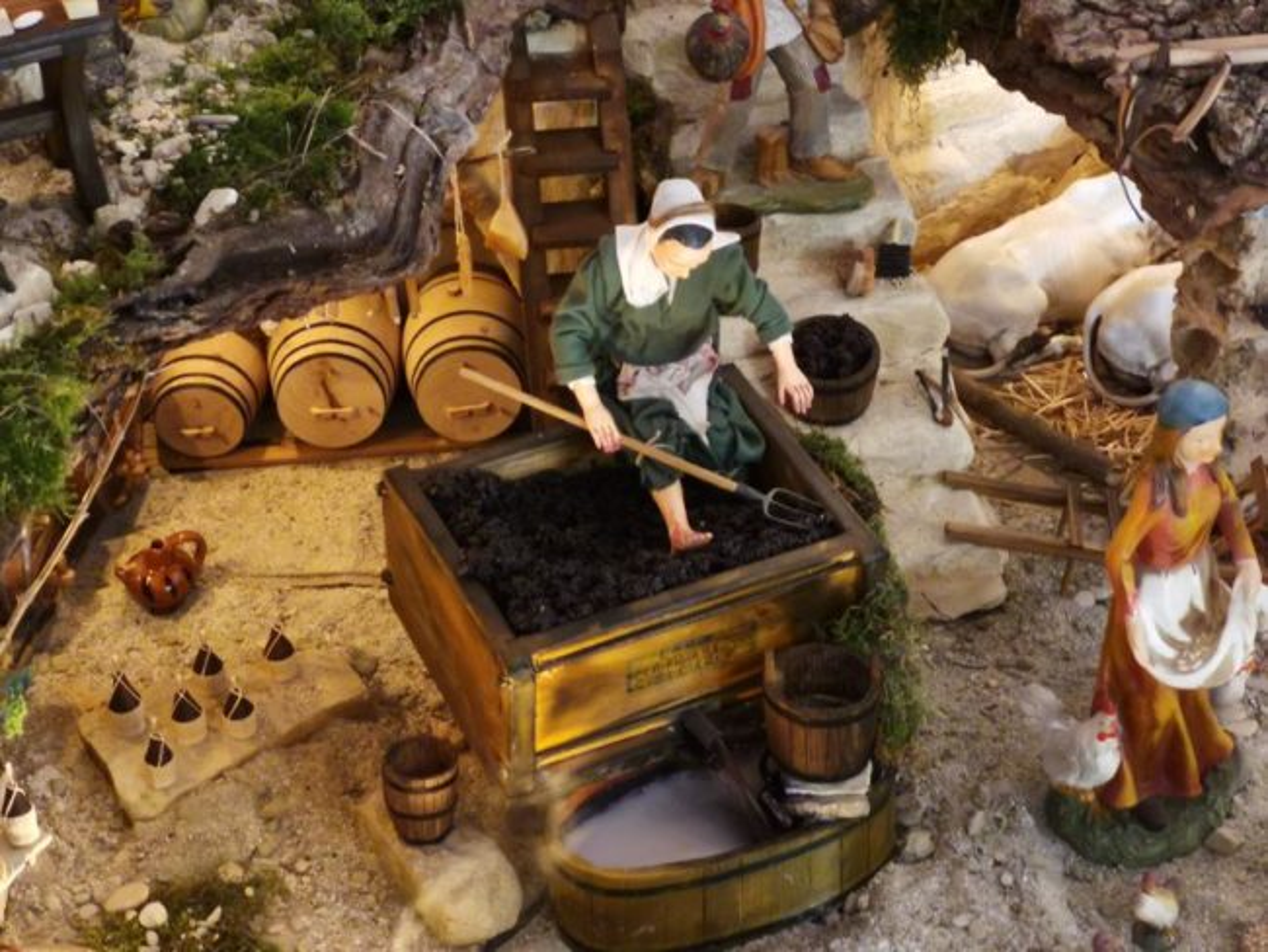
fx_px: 3115
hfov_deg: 23.0
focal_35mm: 85
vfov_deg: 17.4
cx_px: 634
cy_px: 476
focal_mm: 7.48
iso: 640
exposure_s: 1/20
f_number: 2.4
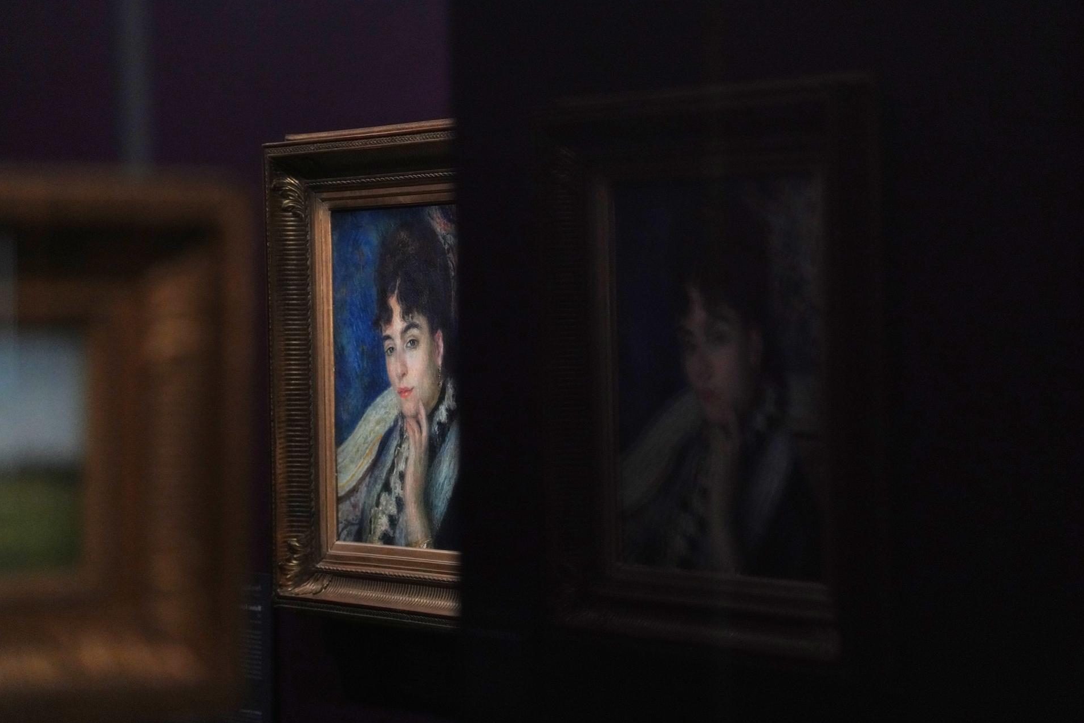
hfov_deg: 20.2
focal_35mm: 101
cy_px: 364
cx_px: 537
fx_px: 3041
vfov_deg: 13.5
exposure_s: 1/400
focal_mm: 100
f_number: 2.8
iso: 5000
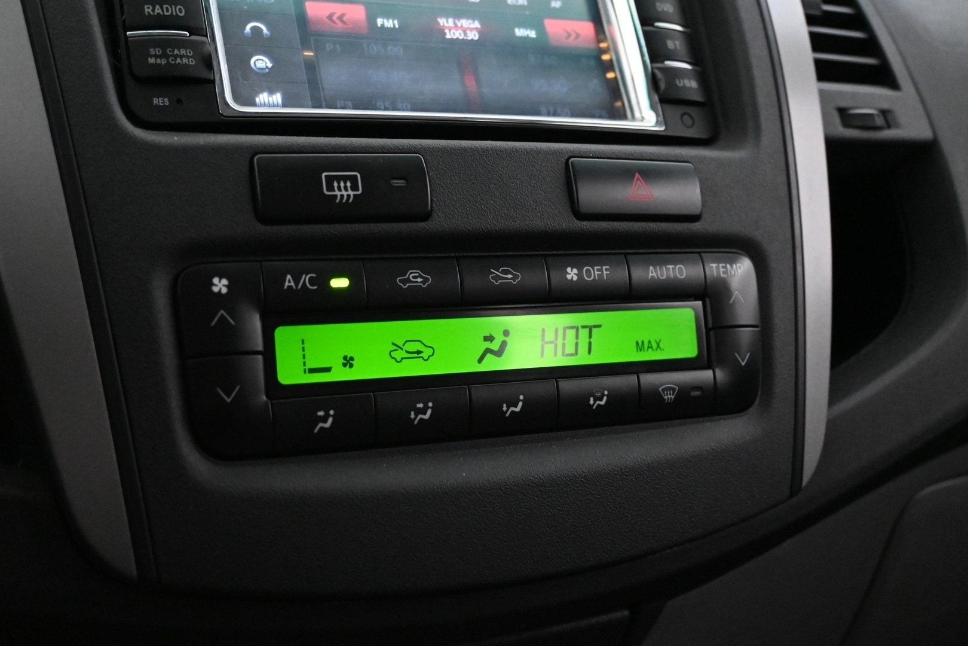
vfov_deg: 29.9
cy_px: 323
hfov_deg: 43.6
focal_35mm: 45
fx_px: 1210
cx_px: 484
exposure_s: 1/50
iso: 8000
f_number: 4.8
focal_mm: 30
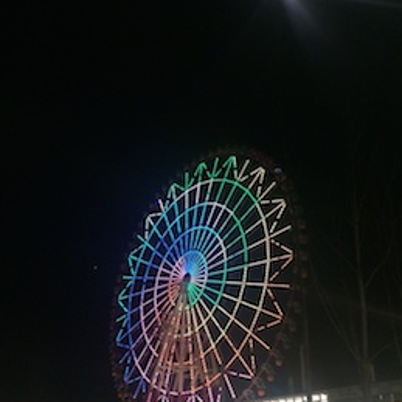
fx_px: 539
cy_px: 220
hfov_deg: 40.9
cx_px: 217
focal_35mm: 41
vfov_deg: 40.9
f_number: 2.2
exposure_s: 1/15
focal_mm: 4.12
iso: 320
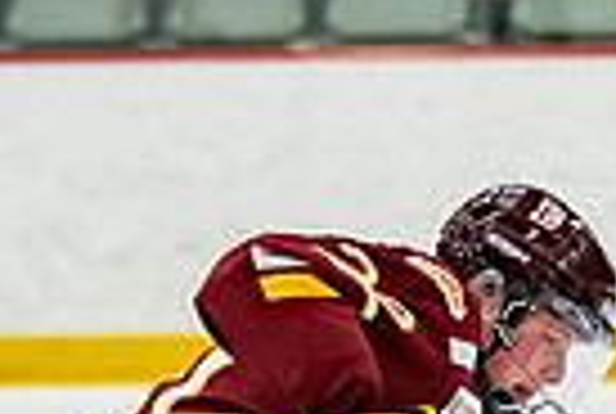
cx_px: 573
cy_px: 1003
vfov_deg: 2.6
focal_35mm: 527
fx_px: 9037
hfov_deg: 3.9
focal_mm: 105
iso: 800
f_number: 2.8
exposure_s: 1/640
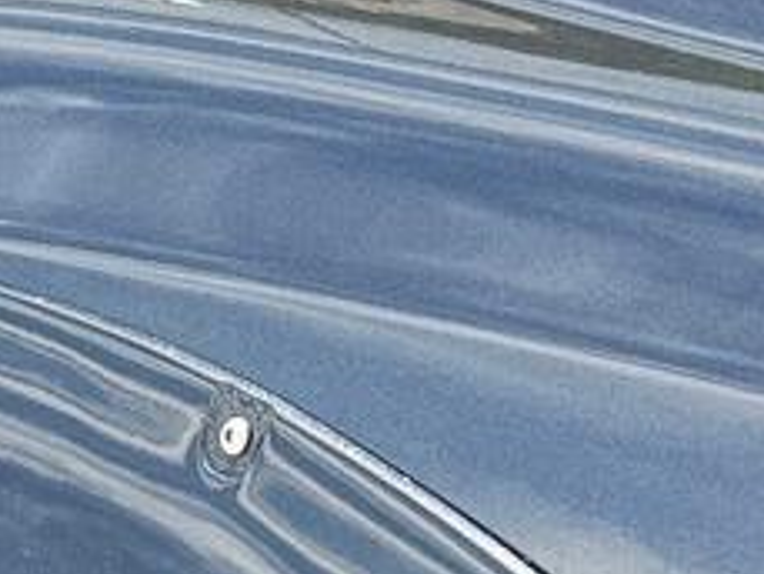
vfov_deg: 5.3
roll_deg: +0.4
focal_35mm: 268
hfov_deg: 7.4
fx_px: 5918
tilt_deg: -30.8
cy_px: 1508
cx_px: 103
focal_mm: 6.76
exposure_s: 1/568
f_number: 1.78
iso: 64
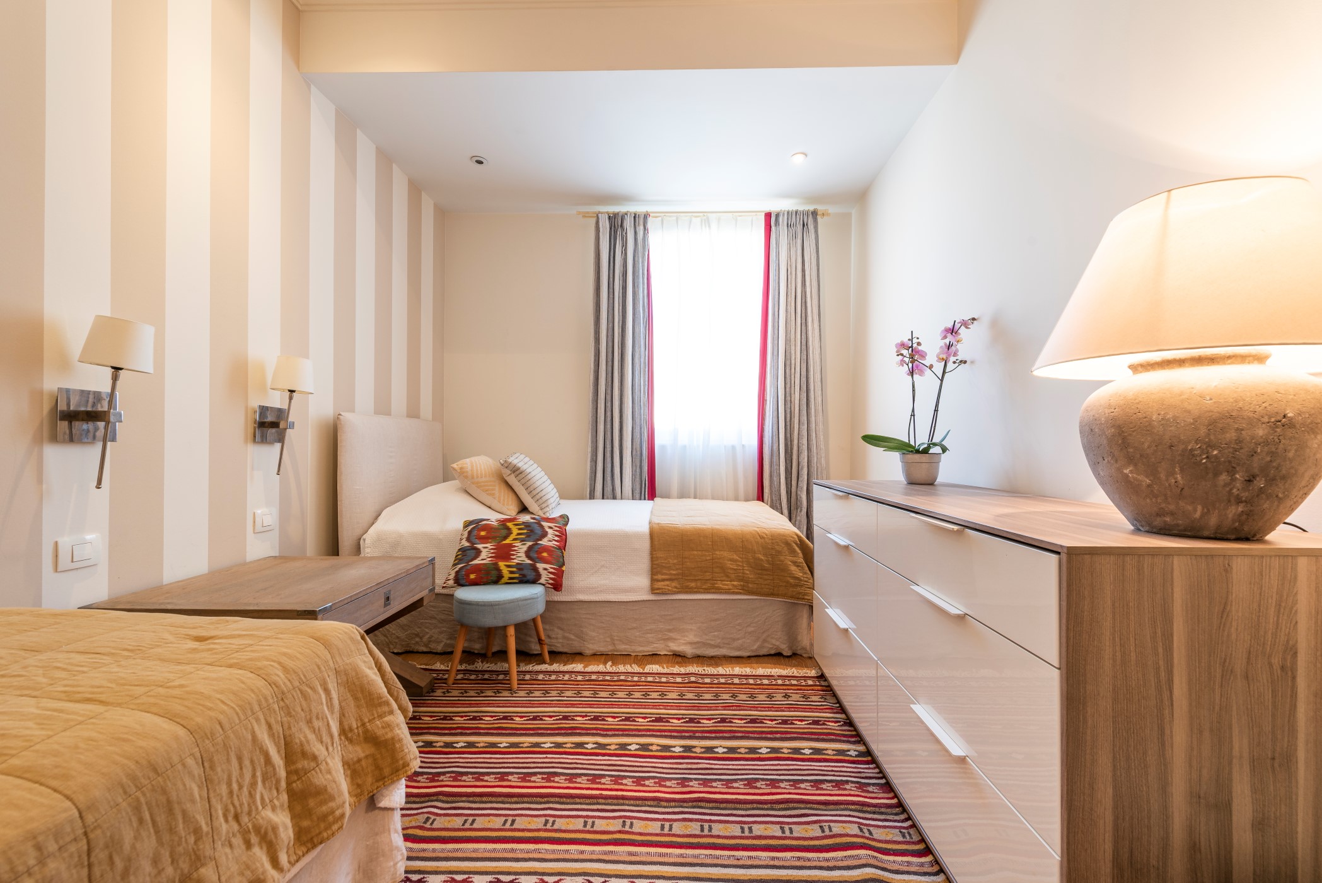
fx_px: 514
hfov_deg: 104.2
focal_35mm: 14
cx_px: 661
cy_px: 442
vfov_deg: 81.3
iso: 50
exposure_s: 1/3
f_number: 7.1
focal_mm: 14
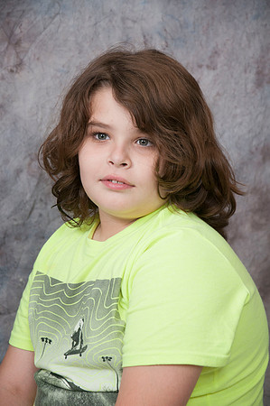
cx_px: 135
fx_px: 1438
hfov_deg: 10.7
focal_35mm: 128
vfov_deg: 16.1
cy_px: 203
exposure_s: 1/125
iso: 200
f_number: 5.6
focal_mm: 85
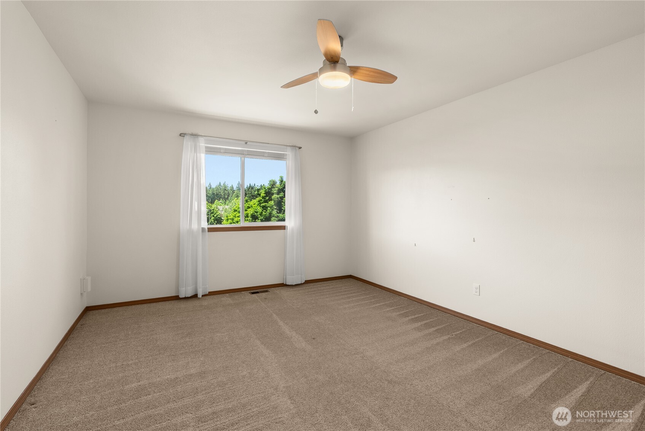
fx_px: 287
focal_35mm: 16
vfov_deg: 73.8
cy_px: 216
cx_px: 322
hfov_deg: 96.7
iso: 500
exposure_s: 1/4
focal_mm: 16
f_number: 9
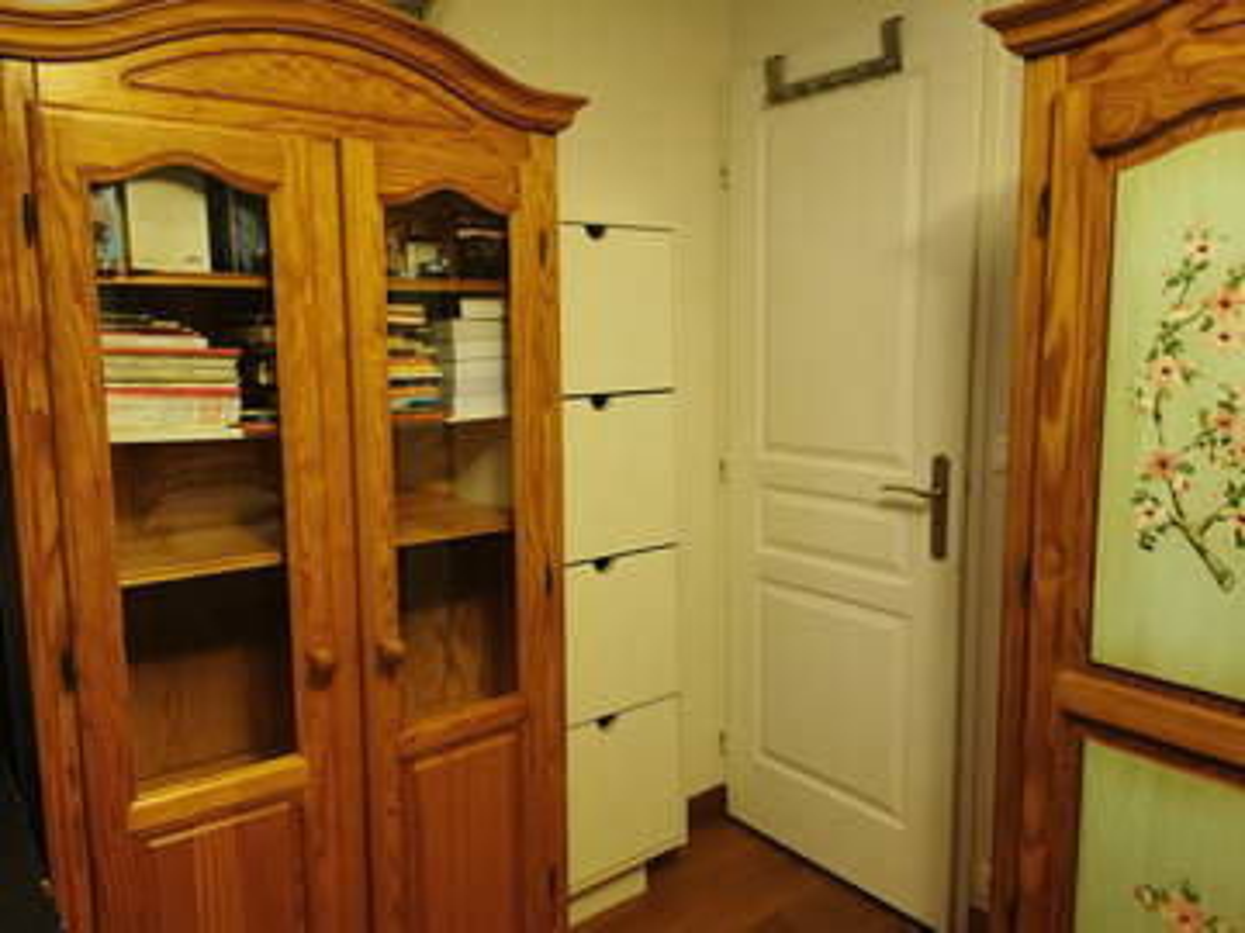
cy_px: 466
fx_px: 971
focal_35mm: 27
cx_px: 622
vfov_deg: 51.4
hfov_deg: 65.3
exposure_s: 1/20
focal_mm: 5.56
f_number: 1.6
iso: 1250
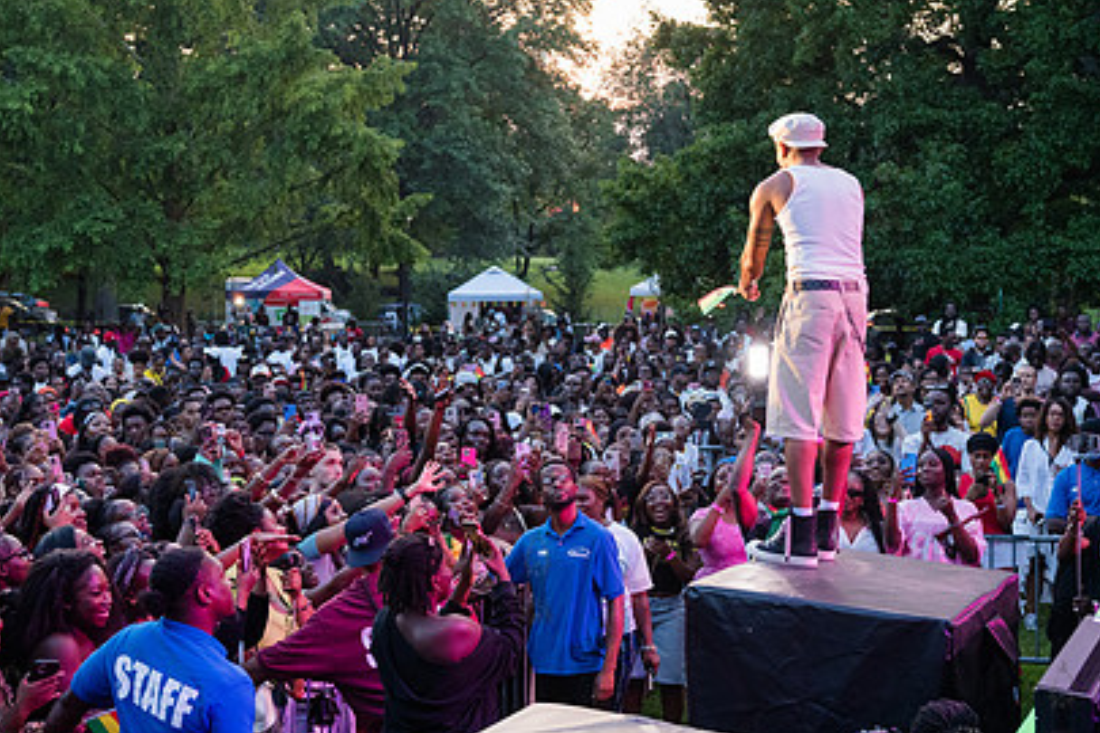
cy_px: 314
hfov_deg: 31.9
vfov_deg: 21.6
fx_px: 1925
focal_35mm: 63
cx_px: 535
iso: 4000
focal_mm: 44
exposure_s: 1/320
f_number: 3.5
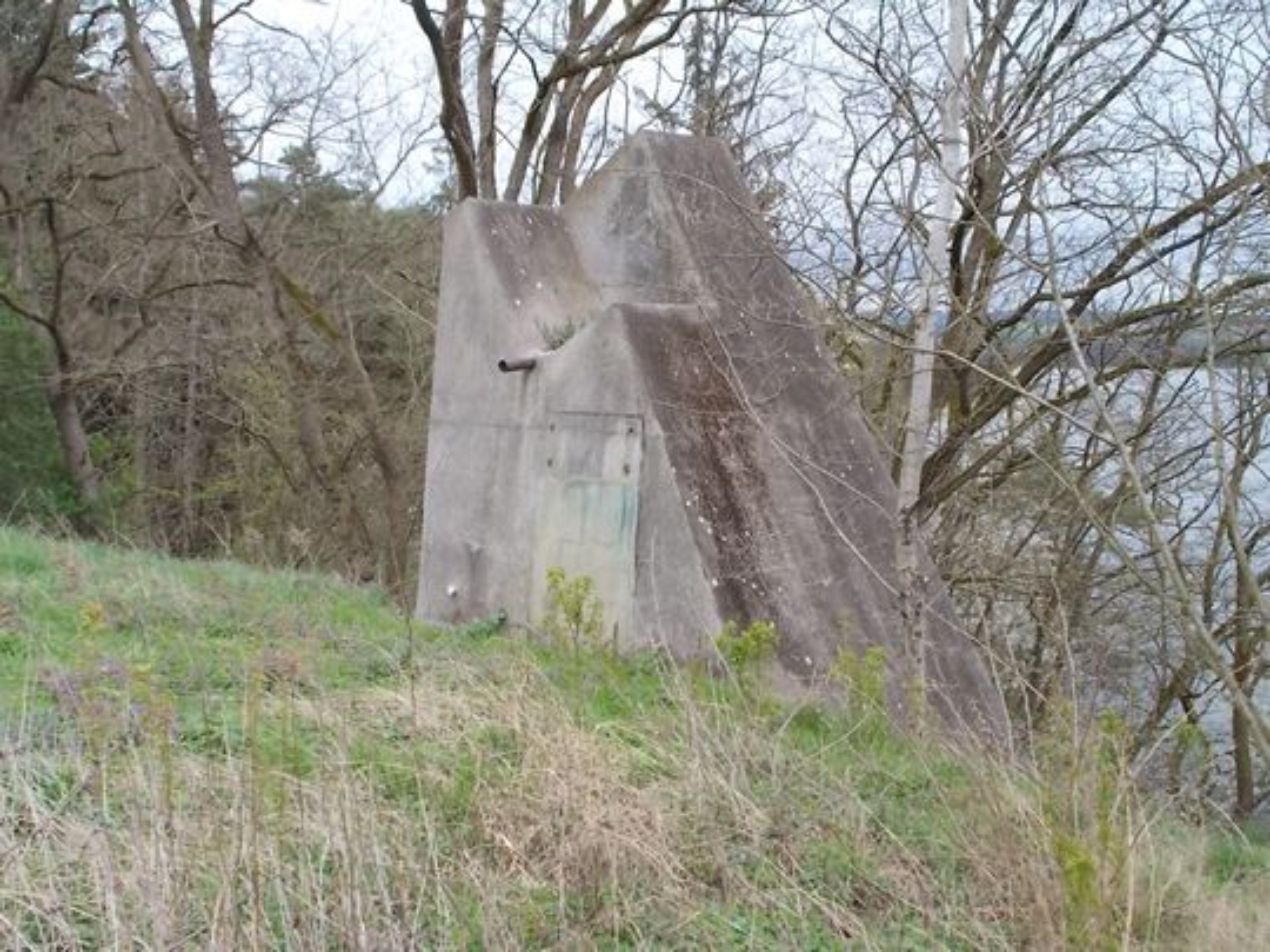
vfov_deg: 32.9
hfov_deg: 42.9
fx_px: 1614
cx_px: 635
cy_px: 476
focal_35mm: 44
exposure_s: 1/250
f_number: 4.2
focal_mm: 7.9
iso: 160
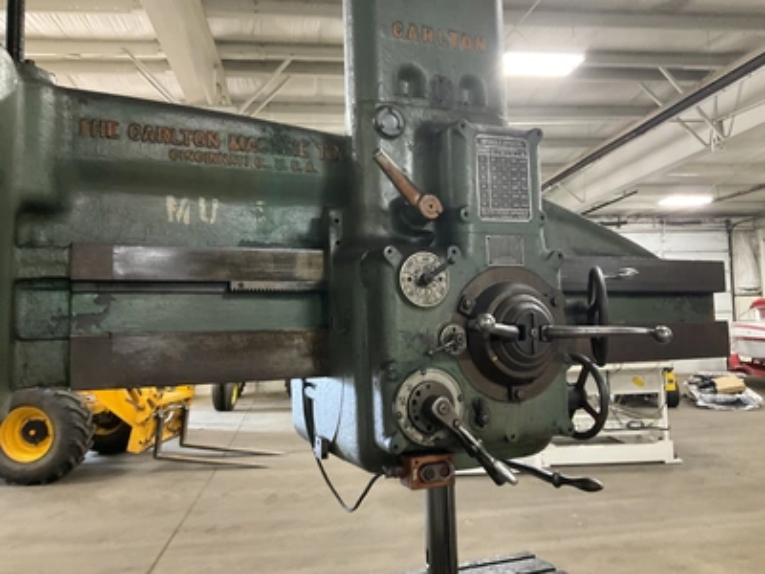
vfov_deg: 48.2
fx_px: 641
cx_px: 382
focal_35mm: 29
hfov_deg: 61.7
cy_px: 287
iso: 250
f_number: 1.8
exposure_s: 1/40
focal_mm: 3
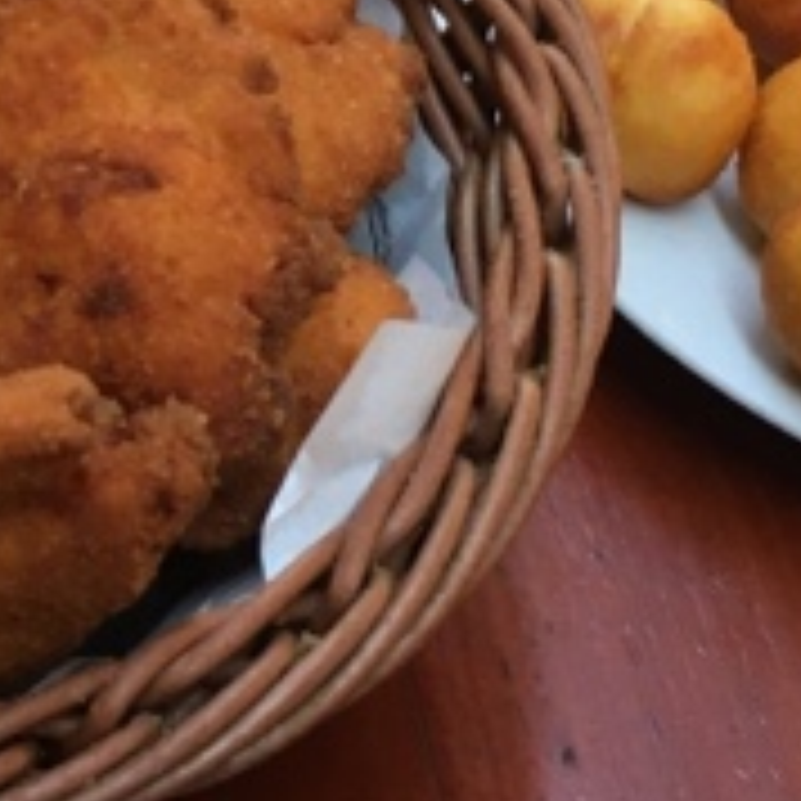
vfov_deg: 14.6
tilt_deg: -41.9
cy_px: -207
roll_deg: +2.0
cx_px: 14
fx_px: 3011
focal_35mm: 115
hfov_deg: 14.9
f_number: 2.2
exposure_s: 1/33
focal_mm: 4.15
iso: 64
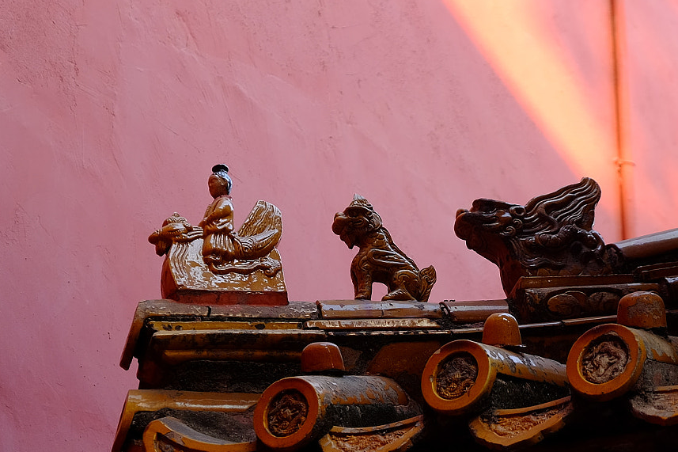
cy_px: 259
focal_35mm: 155
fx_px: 2918
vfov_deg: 8.8
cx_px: 330
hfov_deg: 13.3
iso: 200
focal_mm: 55
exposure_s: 1/45
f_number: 4
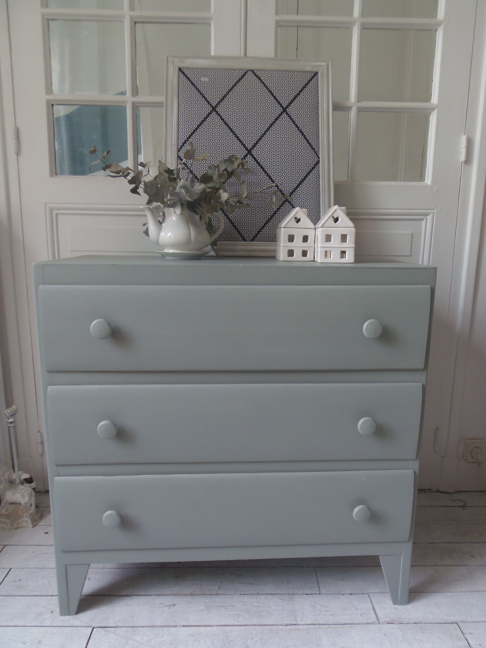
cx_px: 243
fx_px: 449
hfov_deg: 56.8
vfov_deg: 71.6
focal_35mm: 24
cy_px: 324
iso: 80
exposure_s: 1/30
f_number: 2.9
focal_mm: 4.3
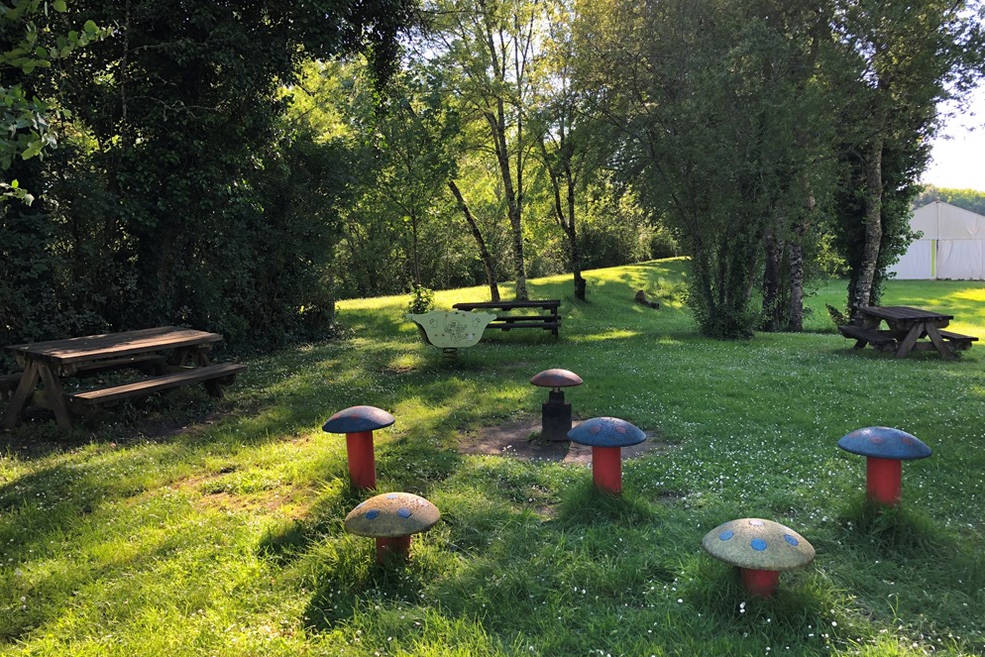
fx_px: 821
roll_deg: +0.2
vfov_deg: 43.5
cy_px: 287
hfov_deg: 61.9
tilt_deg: -4.0
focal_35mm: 30
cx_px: 495
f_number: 1.8
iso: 25
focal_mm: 3.99
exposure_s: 1/120
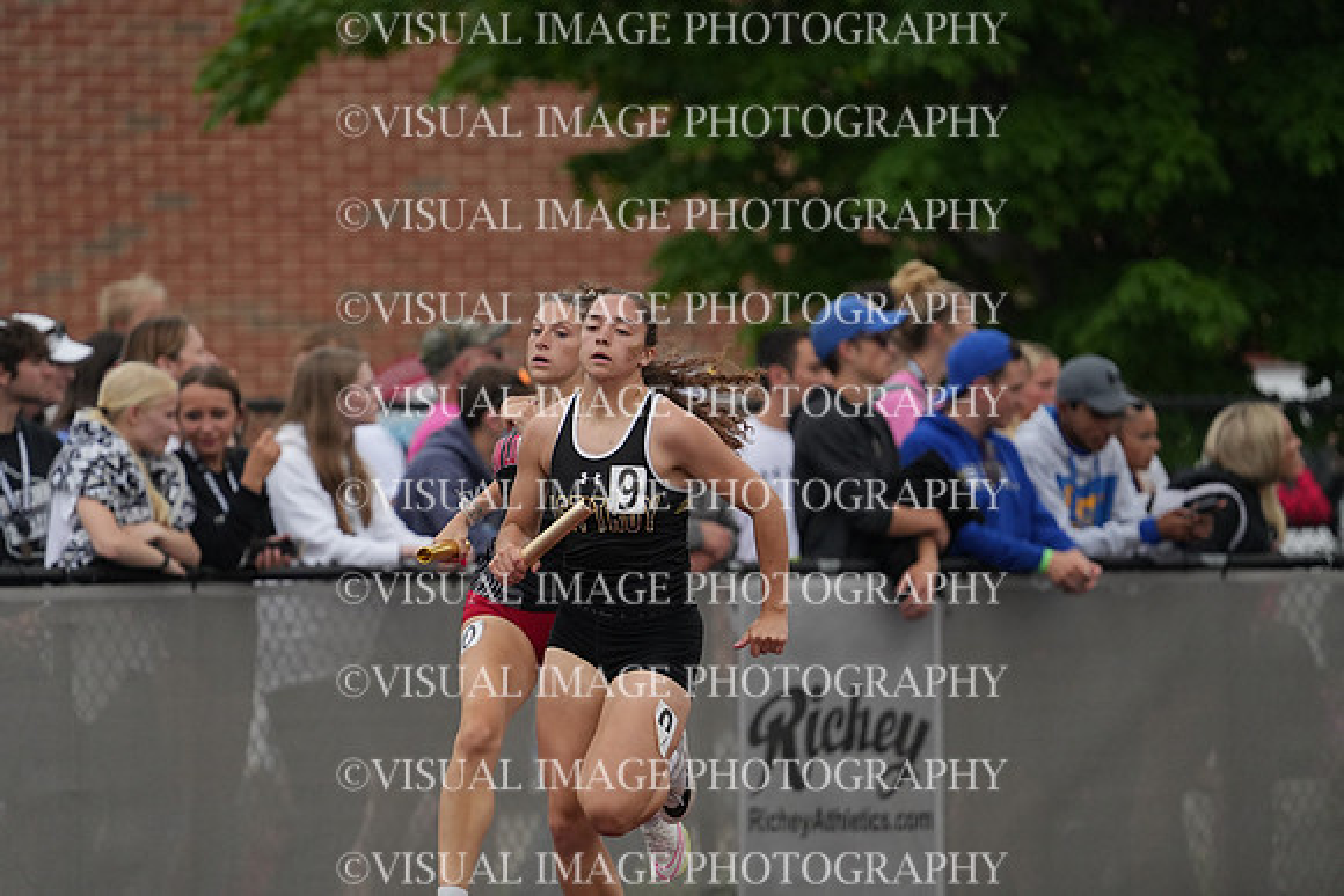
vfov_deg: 2.3
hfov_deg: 3.4
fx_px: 22404
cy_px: 448
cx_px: 672
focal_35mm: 600
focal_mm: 600
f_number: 6.3
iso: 2500
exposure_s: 1/5000
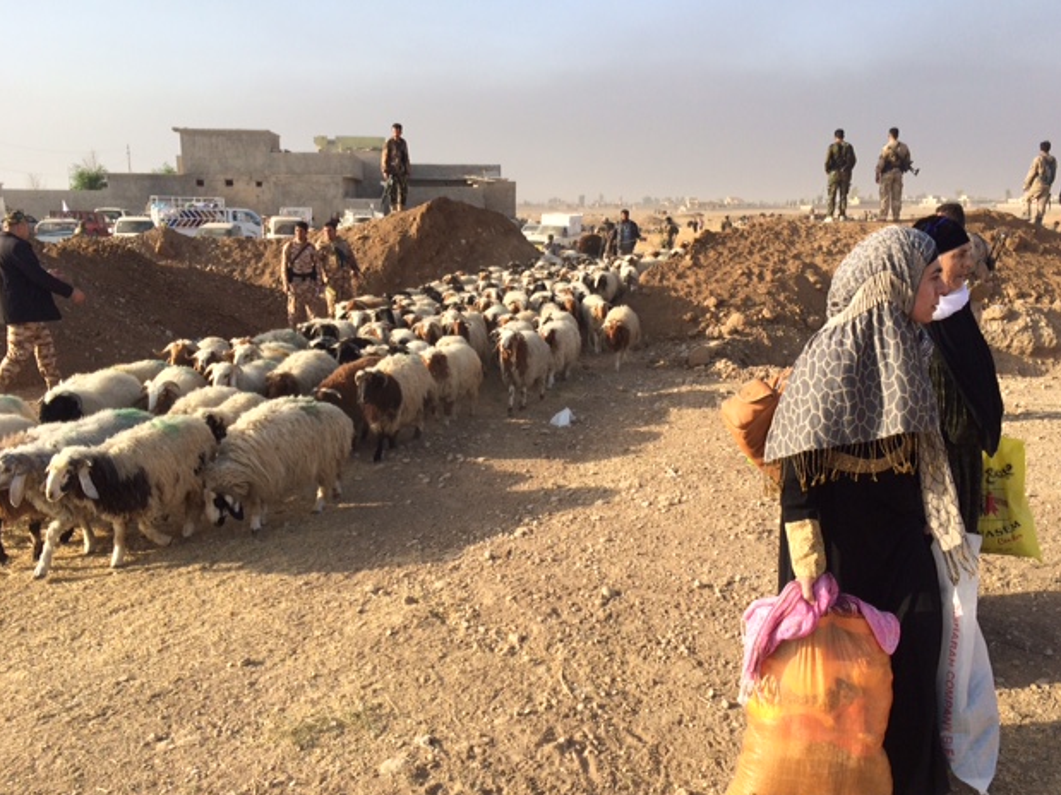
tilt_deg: -12.3
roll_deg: +0.4
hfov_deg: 60.0
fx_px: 919
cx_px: 535
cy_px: 404
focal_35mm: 30
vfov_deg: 46.8
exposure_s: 1/954
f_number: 2.2
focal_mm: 4.15
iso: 32
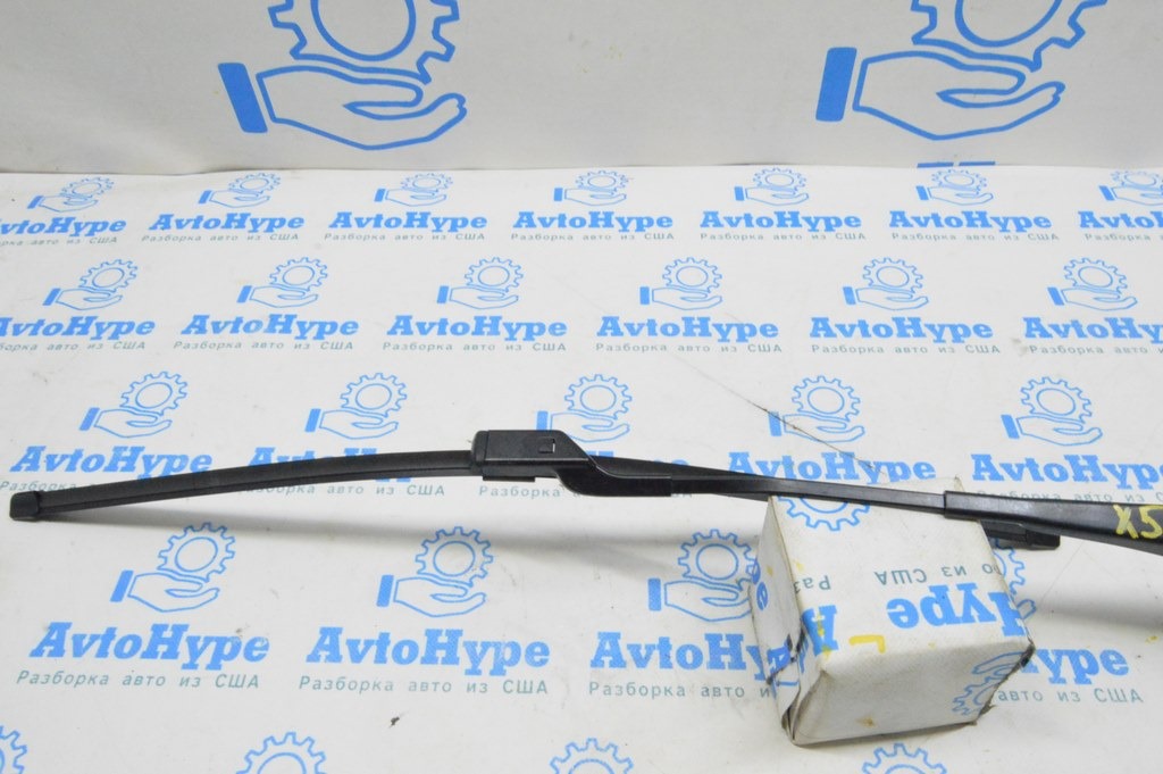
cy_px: 387
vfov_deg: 47.9
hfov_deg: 67.4
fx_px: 872
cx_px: 582
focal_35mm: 27
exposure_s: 1/20
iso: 6400
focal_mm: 18
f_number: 20
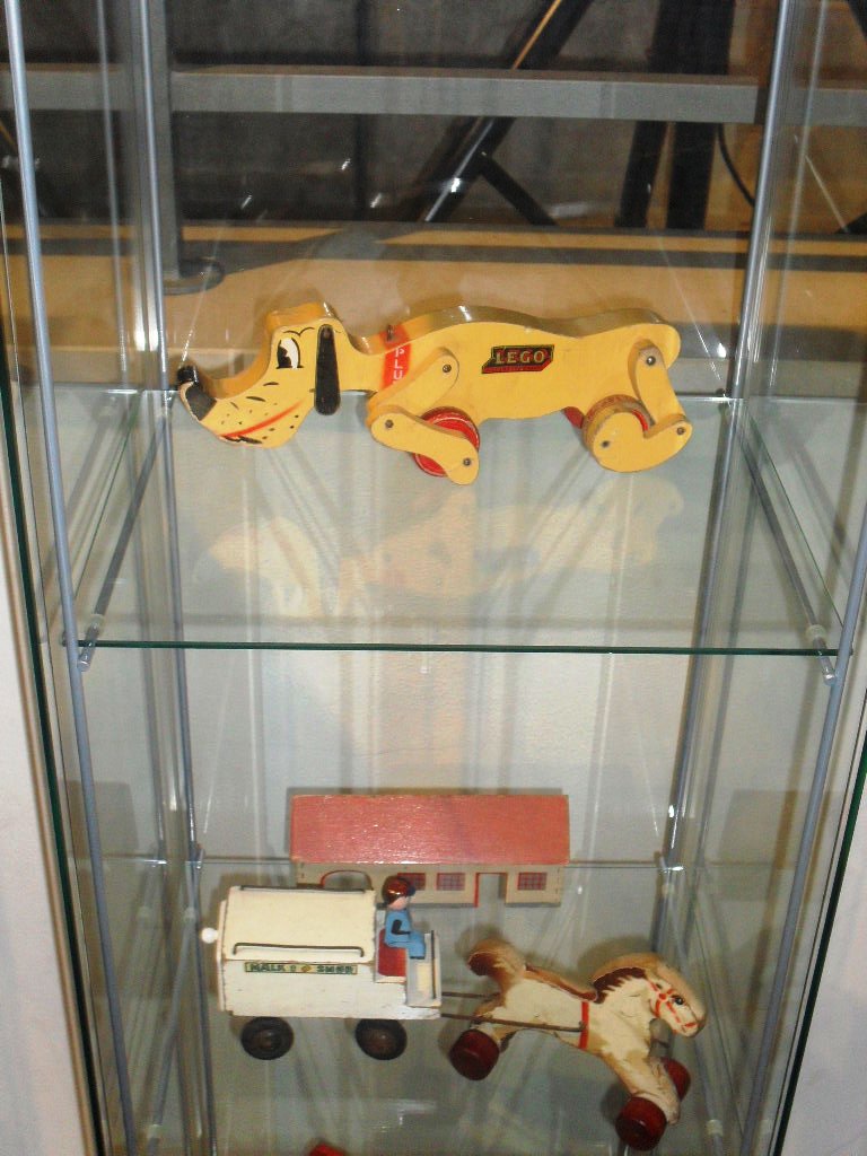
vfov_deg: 38.9
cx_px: 434
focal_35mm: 49
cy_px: 578
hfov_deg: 29.7
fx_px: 1636
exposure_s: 1/45
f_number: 3.9
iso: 200
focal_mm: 8.7
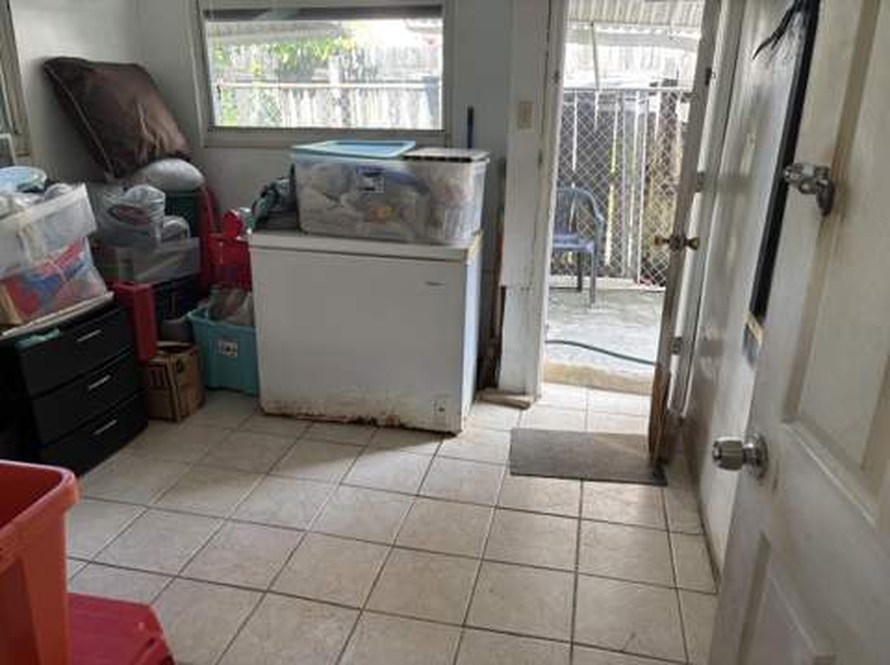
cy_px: 332
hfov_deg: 67.4
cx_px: 445
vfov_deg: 53.0
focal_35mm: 26
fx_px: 668
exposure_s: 1/60
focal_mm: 5.96
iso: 64
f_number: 1.6
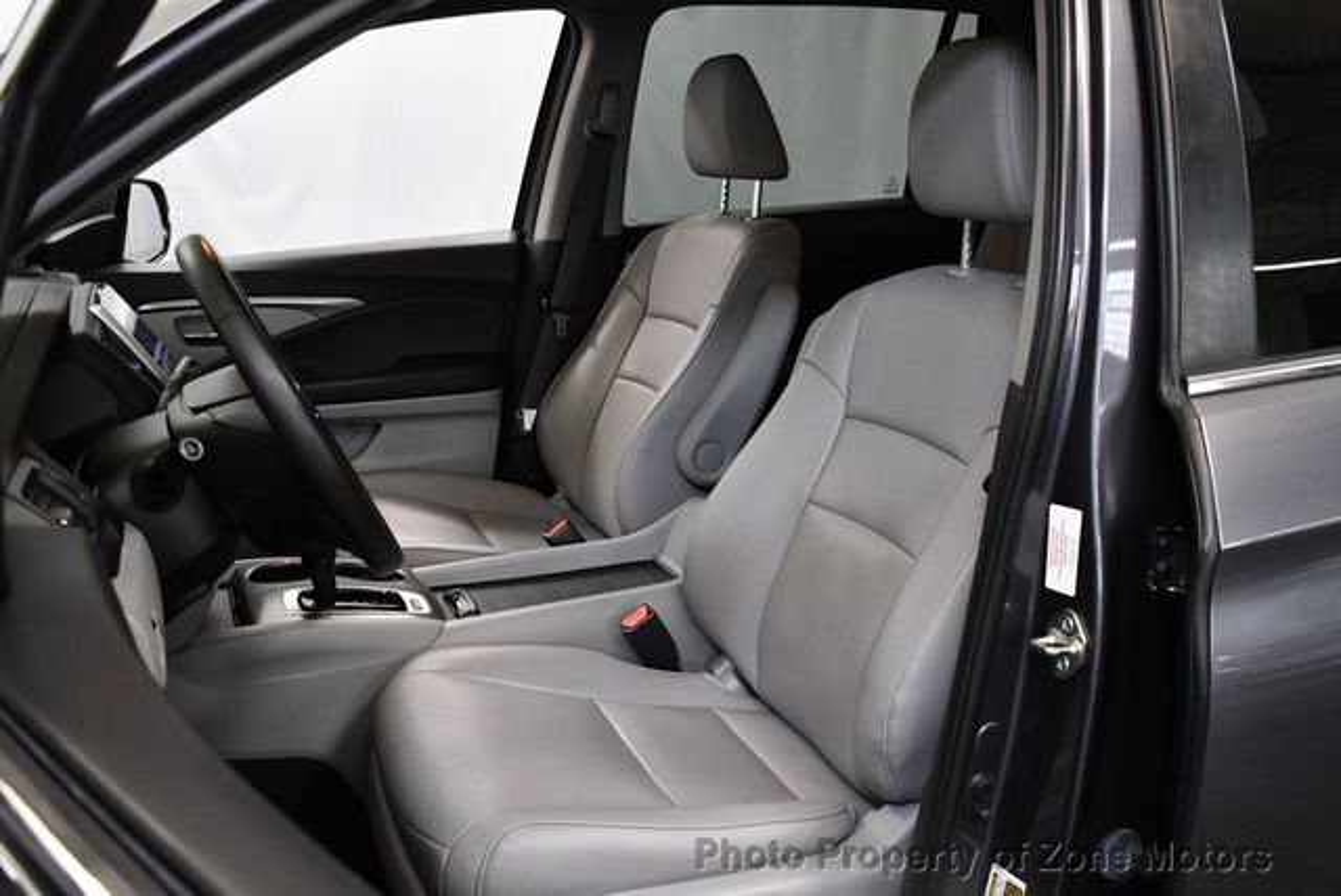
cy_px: 448
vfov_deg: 36.9
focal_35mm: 36
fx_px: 1342
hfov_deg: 53.1
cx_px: 670
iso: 1600
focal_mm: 18
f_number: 3.5
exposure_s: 1/125
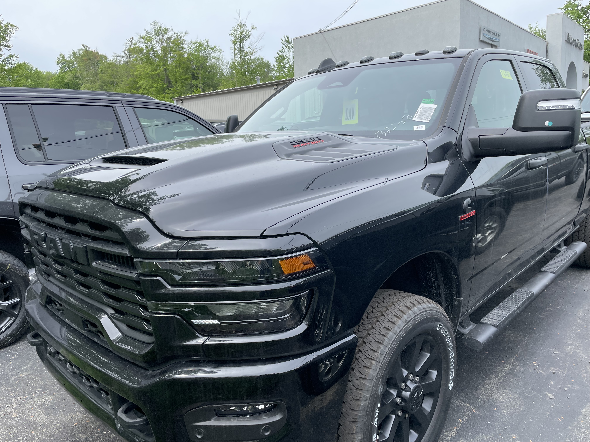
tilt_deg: -8.3
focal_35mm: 26
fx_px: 443
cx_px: 295
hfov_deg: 67.3
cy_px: 221
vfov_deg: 53.1
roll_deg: +1.8
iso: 32
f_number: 1.6
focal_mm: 4.2
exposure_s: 1/1182
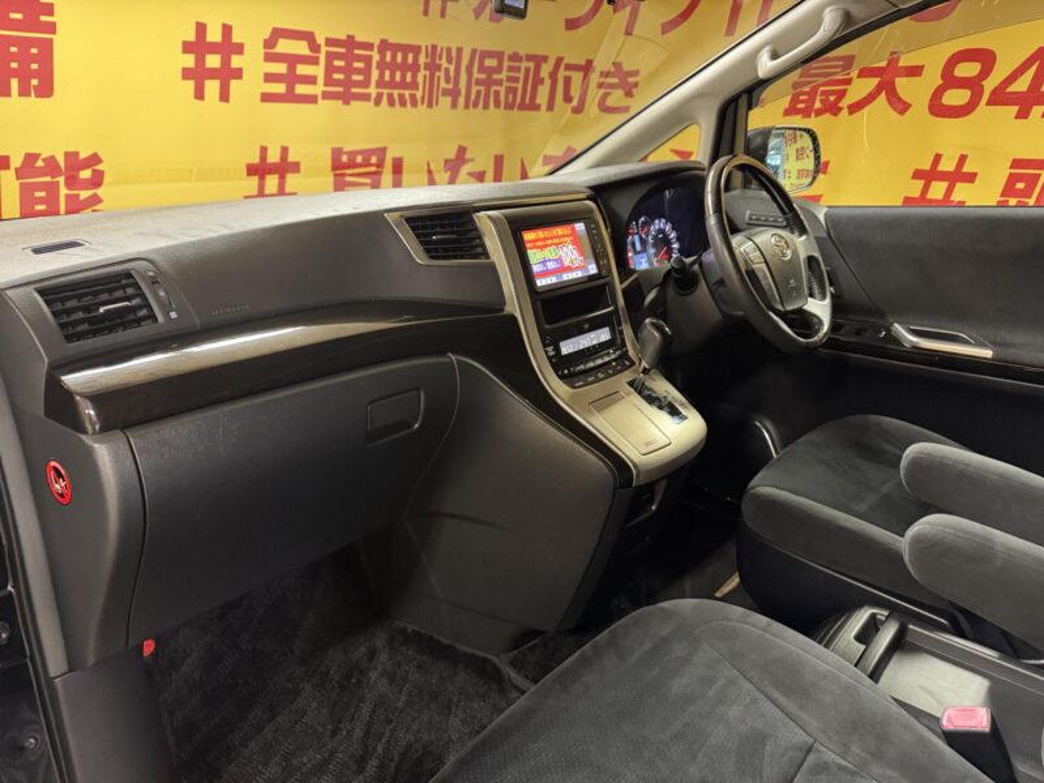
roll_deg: -0.7
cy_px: 392
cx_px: 522
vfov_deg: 56.8
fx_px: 724
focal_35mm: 24
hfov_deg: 71.6
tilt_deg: -17.9
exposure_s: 1/50
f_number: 1.78
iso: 800
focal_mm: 6.76
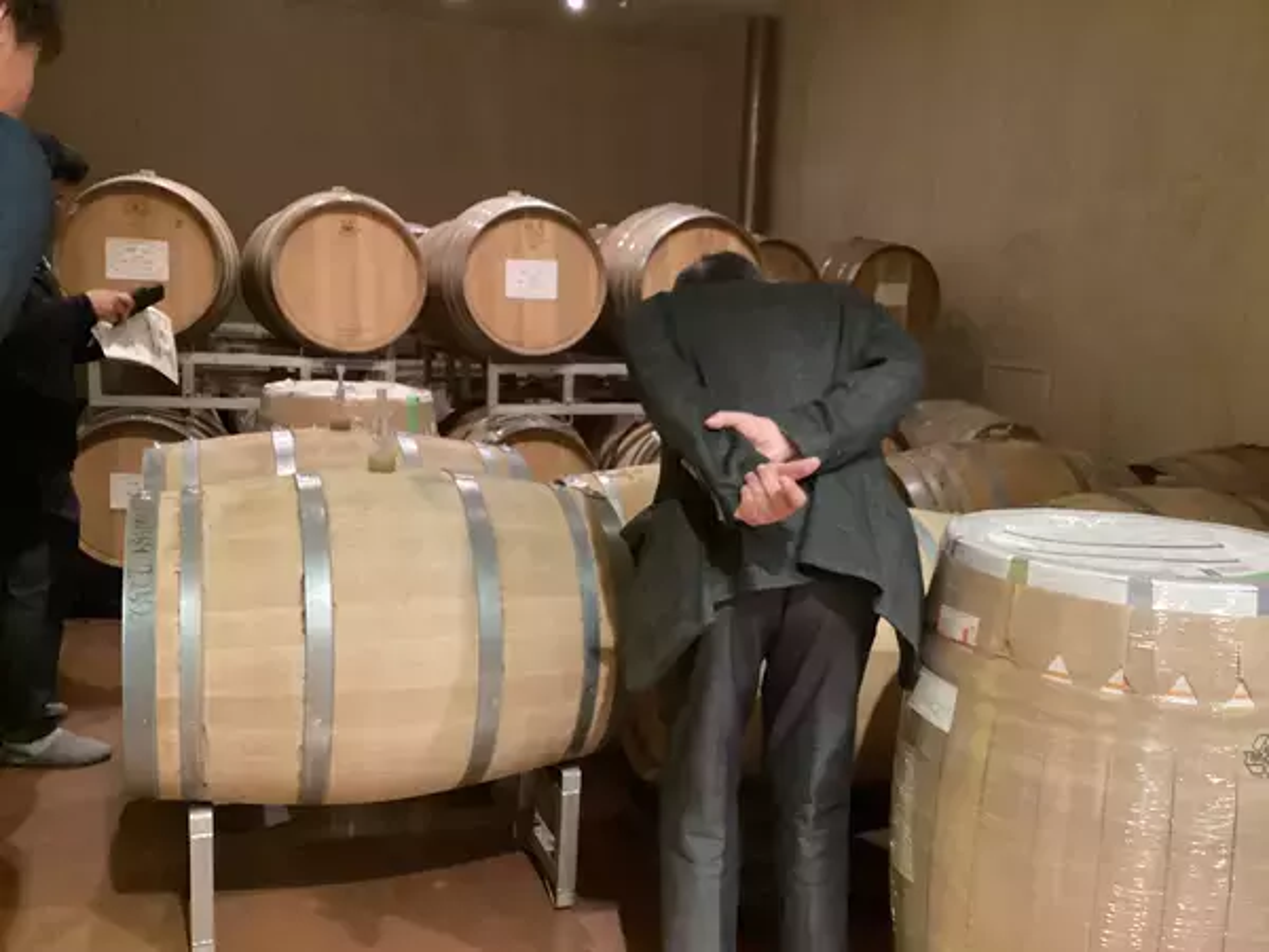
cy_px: 476
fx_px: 1136
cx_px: 634
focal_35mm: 31
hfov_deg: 58.4
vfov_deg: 45.4
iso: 640
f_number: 2.4
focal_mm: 3.3
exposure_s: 1/30
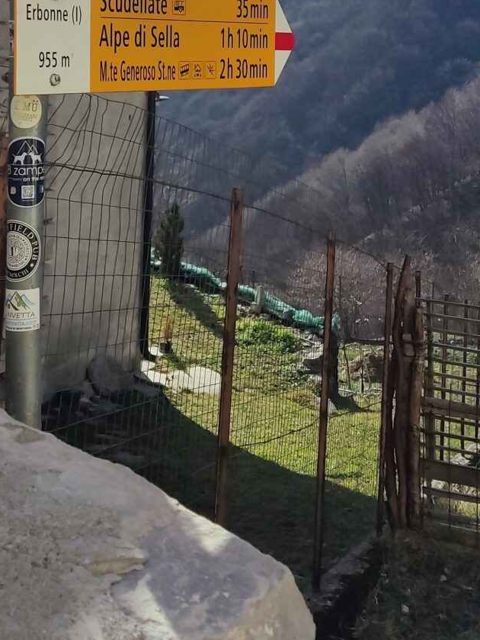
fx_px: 1127
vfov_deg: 30.3
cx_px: 190
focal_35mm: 61
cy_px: 69
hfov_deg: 24.0
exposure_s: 1/4867
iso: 50
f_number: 1.79
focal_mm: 4.71
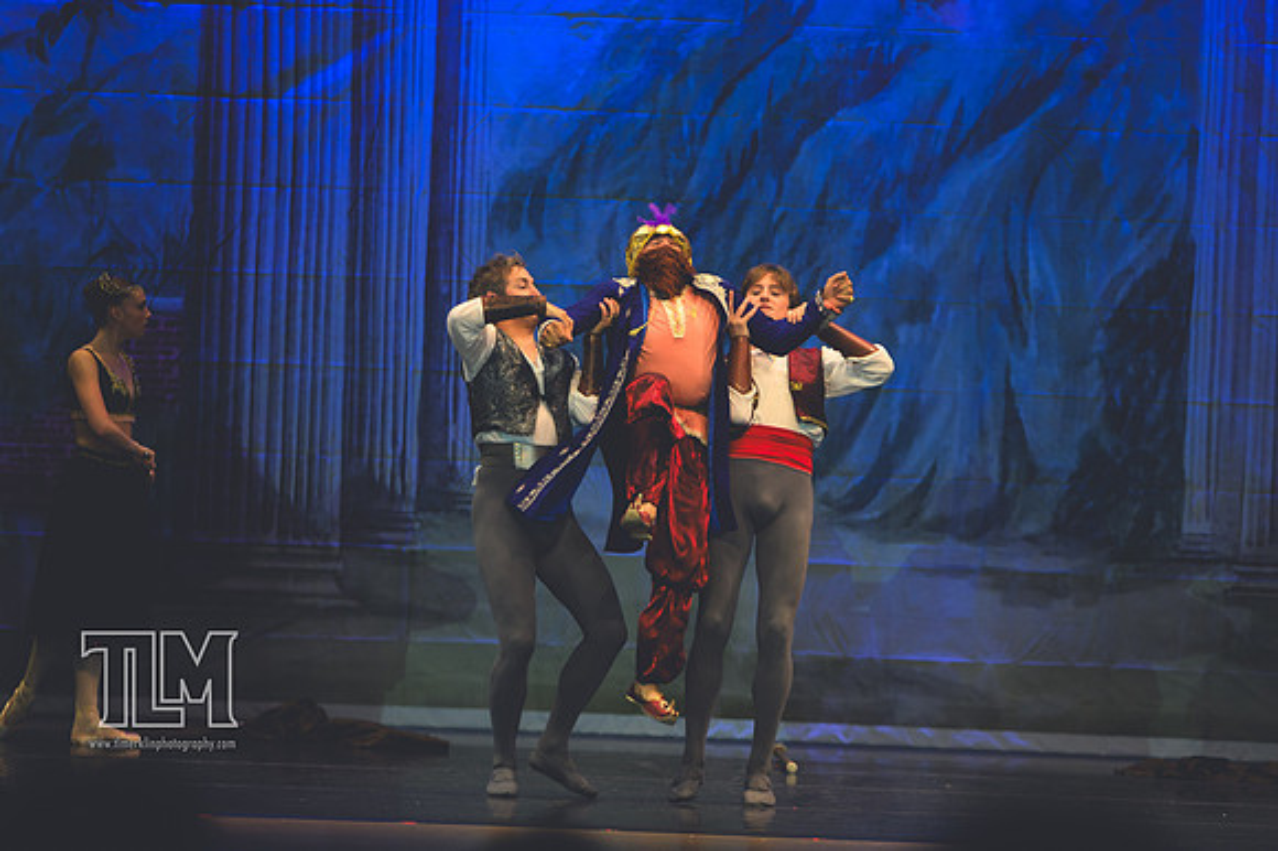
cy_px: 426
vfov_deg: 5.9
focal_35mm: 232
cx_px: 639
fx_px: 8231
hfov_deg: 8.9
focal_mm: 155
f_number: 2.8
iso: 800
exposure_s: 1/500
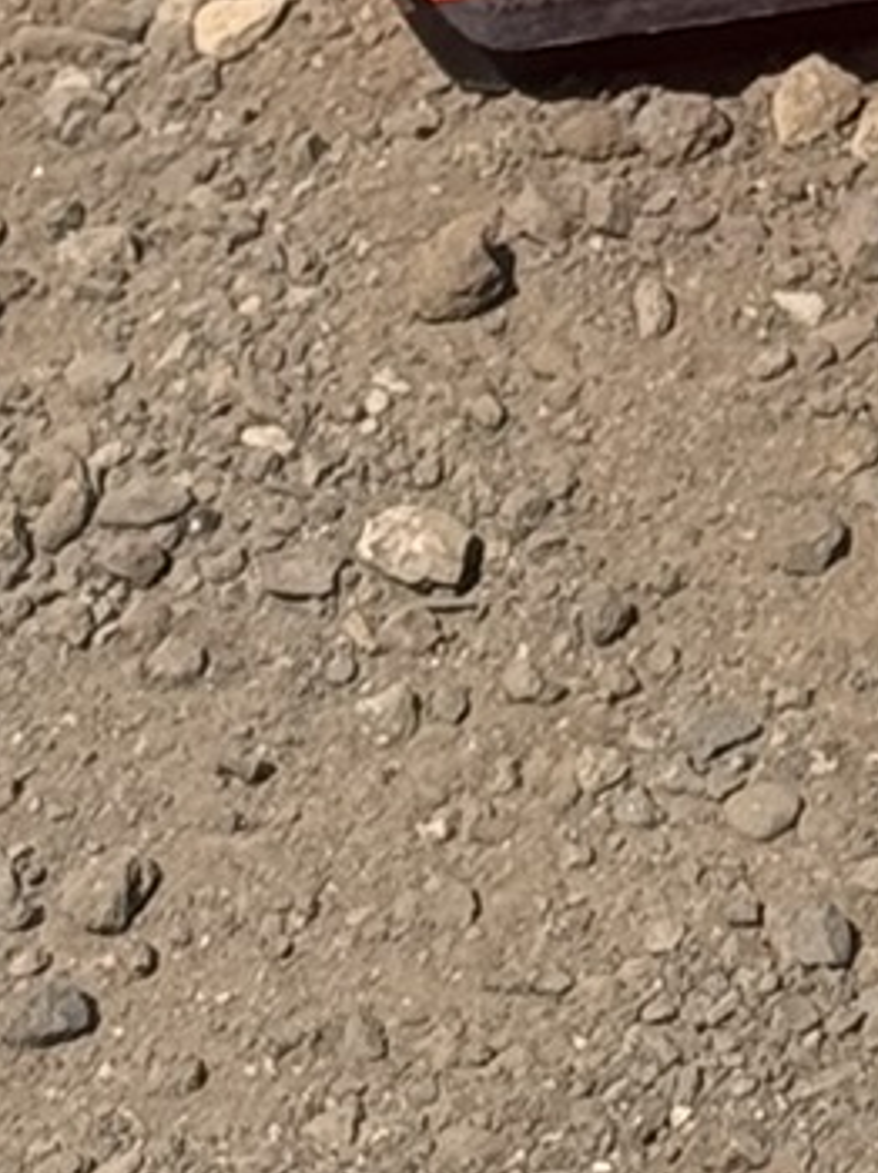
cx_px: 2480
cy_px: -1615
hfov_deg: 5.1
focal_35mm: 281
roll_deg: +1.3
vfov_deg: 6.7
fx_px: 9515
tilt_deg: -20.7
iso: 64
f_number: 1.78
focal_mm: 6.76
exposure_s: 1/3425
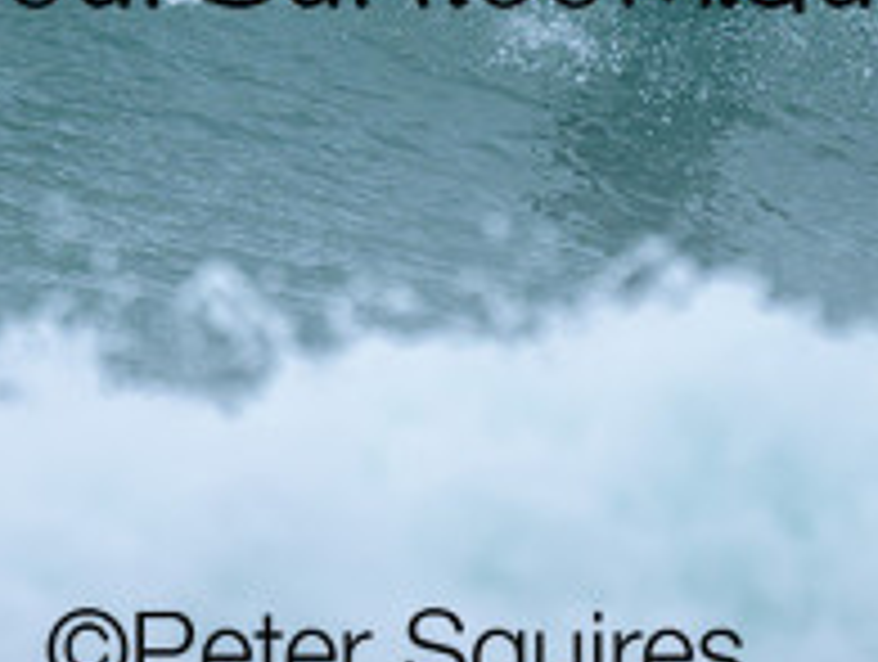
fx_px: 58013
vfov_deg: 0.7
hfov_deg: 0.9
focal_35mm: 2283
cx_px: 396
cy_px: -97
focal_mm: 800
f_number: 6.3
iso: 450
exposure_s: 1/2000
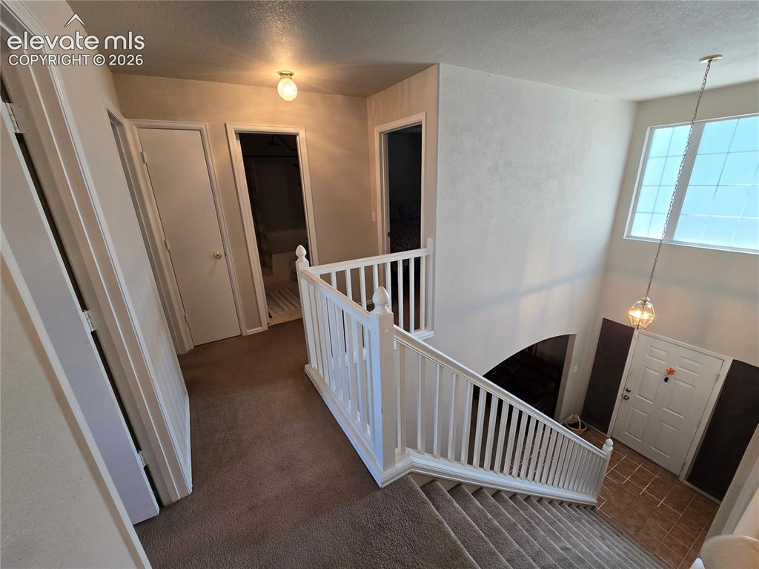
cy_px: 284
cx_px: 380
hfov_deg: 106.2
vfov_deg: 89.9
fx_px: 285
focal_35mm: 13
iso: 125
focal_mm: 2.2
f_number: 2.2
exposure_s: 1/60
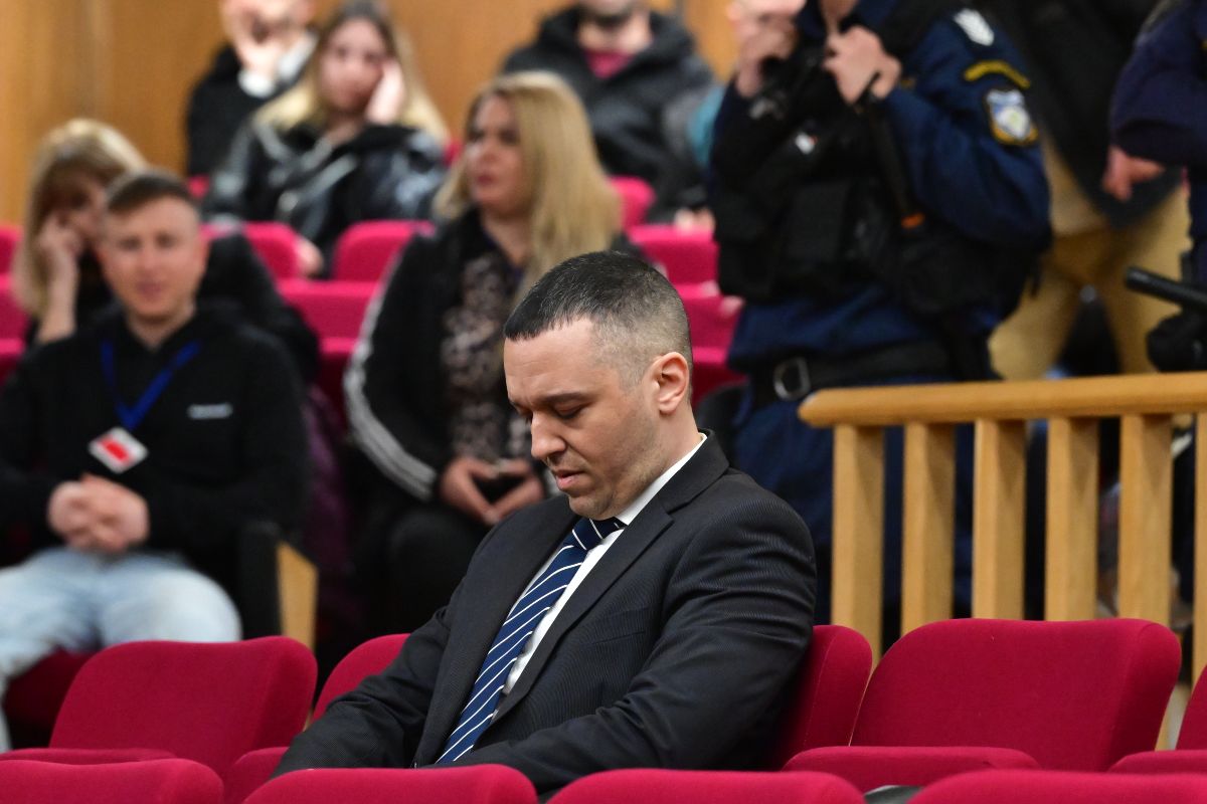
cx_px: 604
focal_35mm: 300
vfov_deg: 4.6
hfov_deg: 6.9
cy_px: 402
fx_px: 10058
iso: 8000
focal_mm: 200
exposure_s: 1/200
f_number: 5
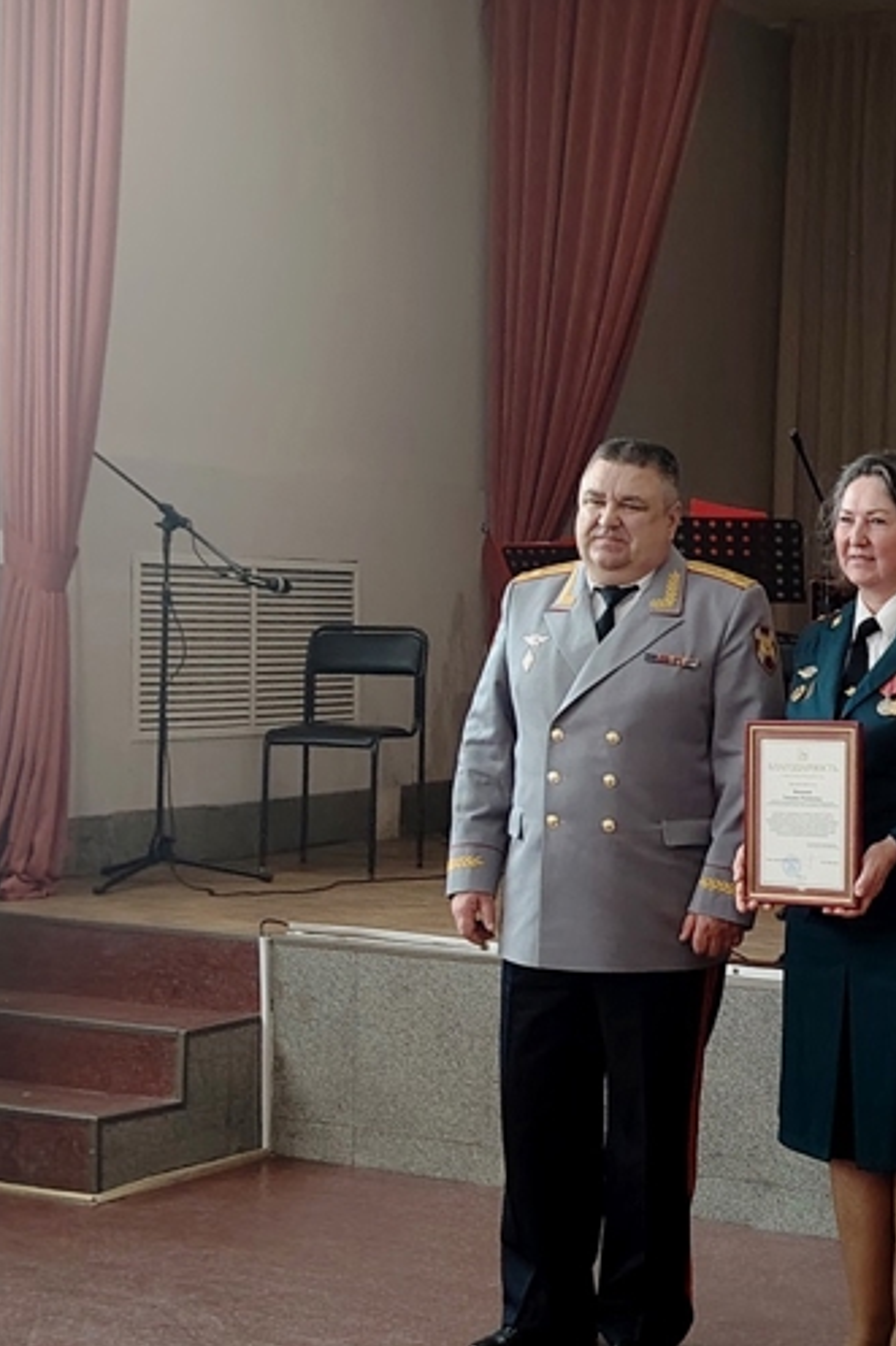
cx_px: 721
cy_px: 672
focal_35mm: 67
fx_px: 2503
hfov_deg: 20.1
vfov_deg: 30.1
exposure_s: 1/25
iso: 1319
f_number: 1.75
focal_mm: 5.25
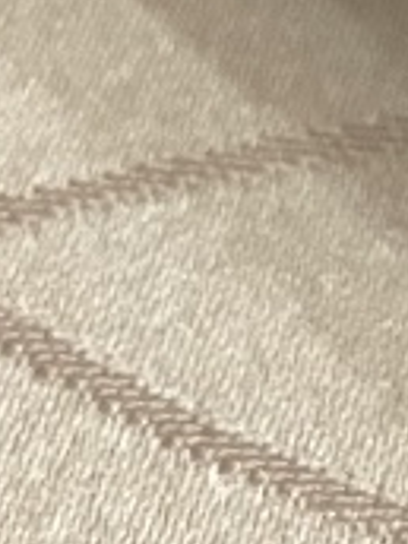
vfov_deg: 10.5
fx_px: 2844
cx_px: 1177
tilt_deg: -42.7
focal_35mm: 181
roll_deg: -14.5
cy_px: -319
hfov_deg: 7.4
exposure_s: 1/50
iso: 500
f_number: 1.6
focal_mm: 4.2
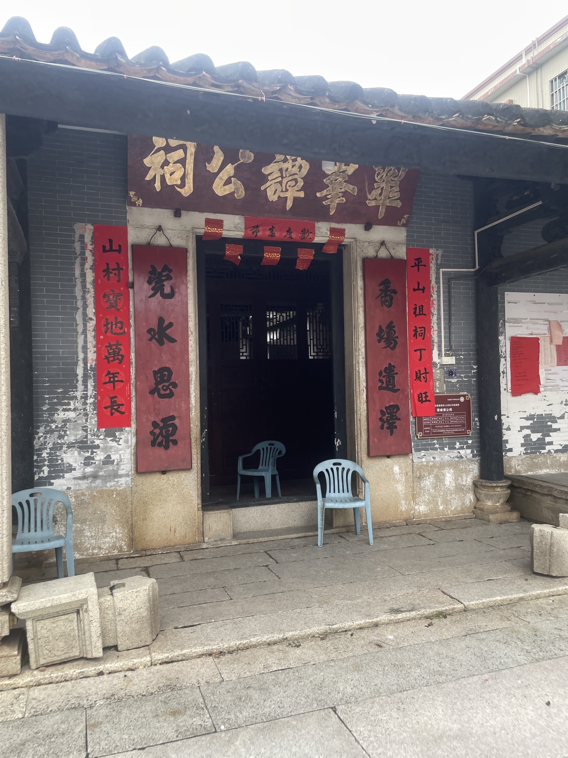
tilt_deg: -2.4
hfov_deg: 53.1
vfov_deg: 67.3
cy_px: 379
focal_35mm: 26
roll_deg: +3.2
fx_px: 569
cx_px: 284
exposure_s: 1/1208
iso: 32
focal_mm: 4.2
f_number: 1.6
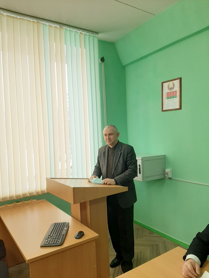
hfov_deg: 53.1
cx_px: 104
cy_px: 139
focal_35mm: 26
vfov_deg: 67.3
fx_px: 209
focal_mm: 3.93
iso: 64
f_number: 1.7
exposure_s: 1/100
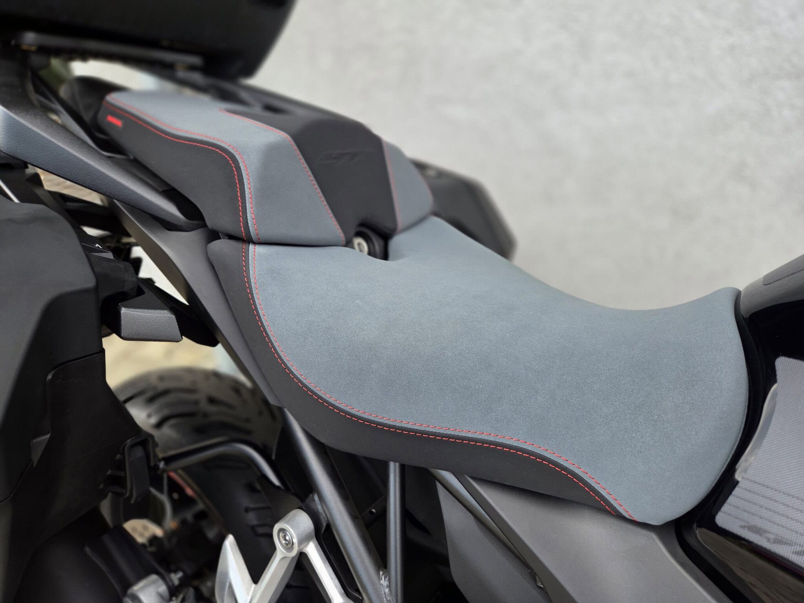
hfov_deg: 73.9
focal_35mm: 23
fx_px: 534
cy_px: 302
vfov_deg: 58.9
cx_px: 402
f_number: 1.8
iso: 80
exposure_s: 1/572
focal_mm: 5.4
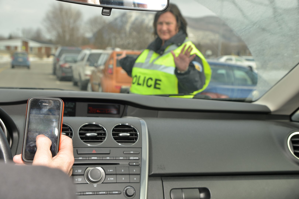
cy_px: 100
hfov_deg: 36.2
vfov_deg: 24.6
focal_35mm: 55
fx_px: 457
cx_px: 150
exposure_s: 1/250
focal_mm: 55
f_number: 8
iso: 250
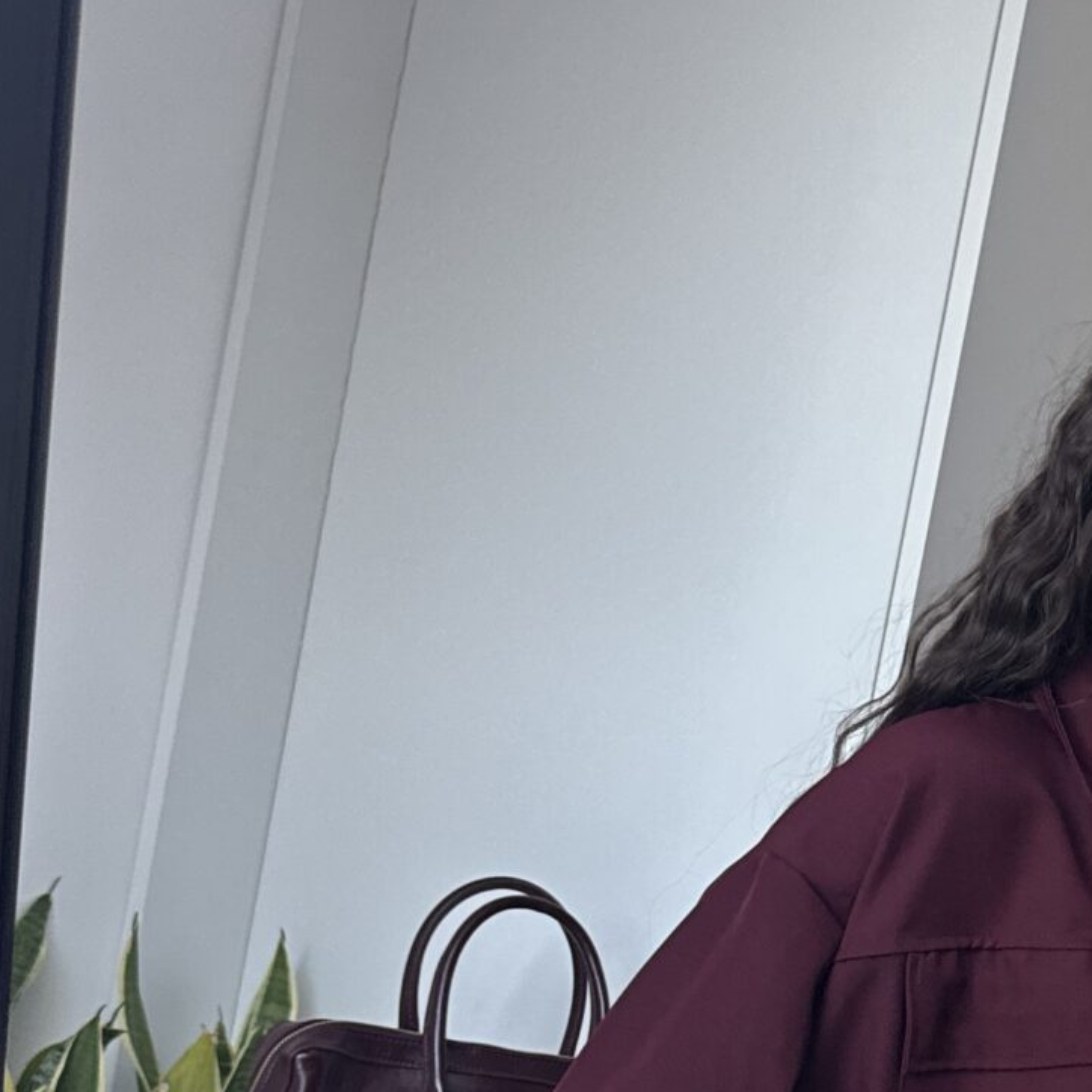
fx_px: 2677
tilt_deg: -27.8
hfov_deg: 22.2
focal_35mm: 75
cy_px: 1216
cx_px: 1100
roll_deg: -9.9
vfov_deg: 21.8
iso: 200
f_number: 1.78
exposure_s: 1/111
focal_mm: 6.76
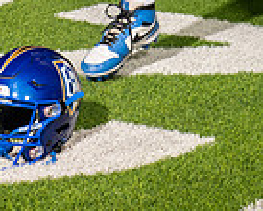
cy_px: -217
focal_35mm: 160
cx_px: 250
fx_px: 1247
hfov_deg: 11.9
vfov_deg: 9.1
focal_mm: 52
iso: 800
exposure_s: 1/320
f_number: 7.1
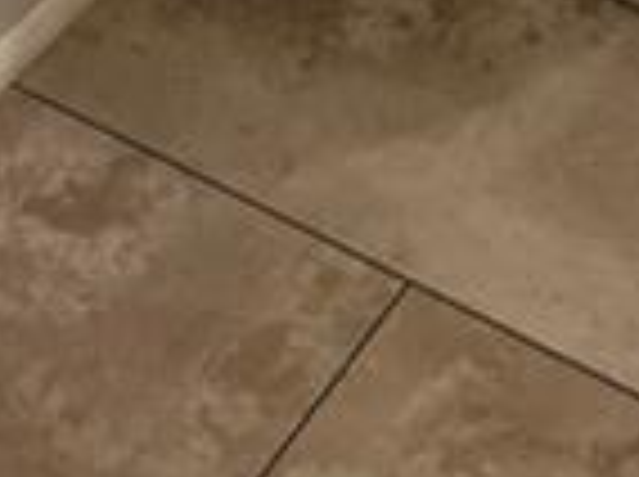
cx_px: 670
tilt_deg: -19.2
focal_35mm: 141
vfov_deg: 8.1
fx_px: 2598
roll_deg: +0.3
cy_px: -1166
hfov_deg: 13.8
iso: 125
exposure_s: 1/60
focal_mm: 5.7
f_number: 1.5
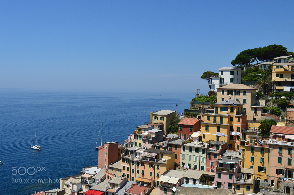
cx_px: 147
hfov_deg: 53.2
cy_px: 98
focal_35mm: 36
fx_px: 294
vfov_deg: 36.8
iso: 200
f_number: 11
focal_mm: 24
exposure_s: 1/500
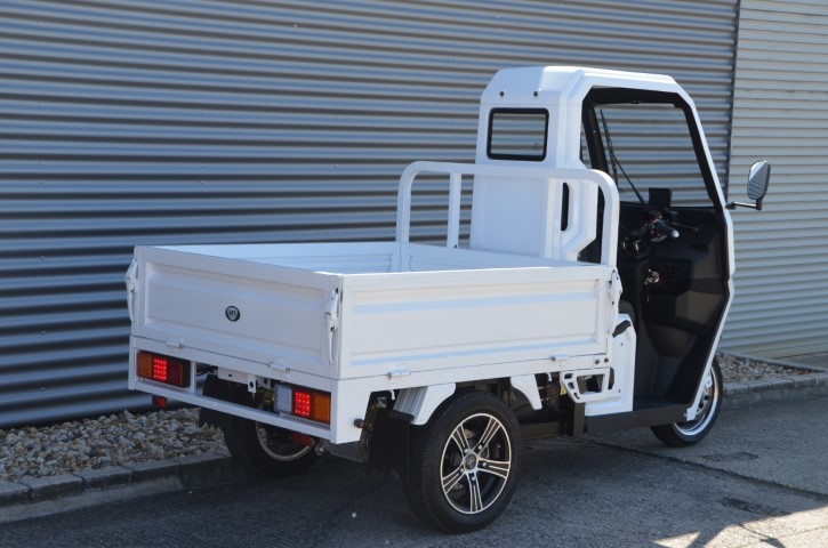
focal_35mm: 66
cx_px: 414
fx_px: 1515
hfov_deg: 30.6
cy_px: 274
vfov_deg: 20.5
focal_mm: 44
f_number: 8
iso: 200
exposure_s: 1/250
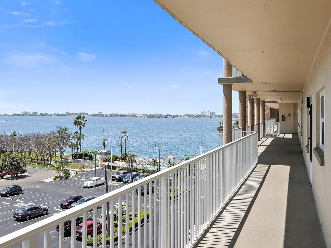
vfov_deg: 40.1
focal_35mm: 36
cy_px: 123
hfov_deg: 51.9
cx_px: 165
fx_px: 340
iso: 1600
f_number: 20
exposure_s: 1/250
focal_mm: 32.5
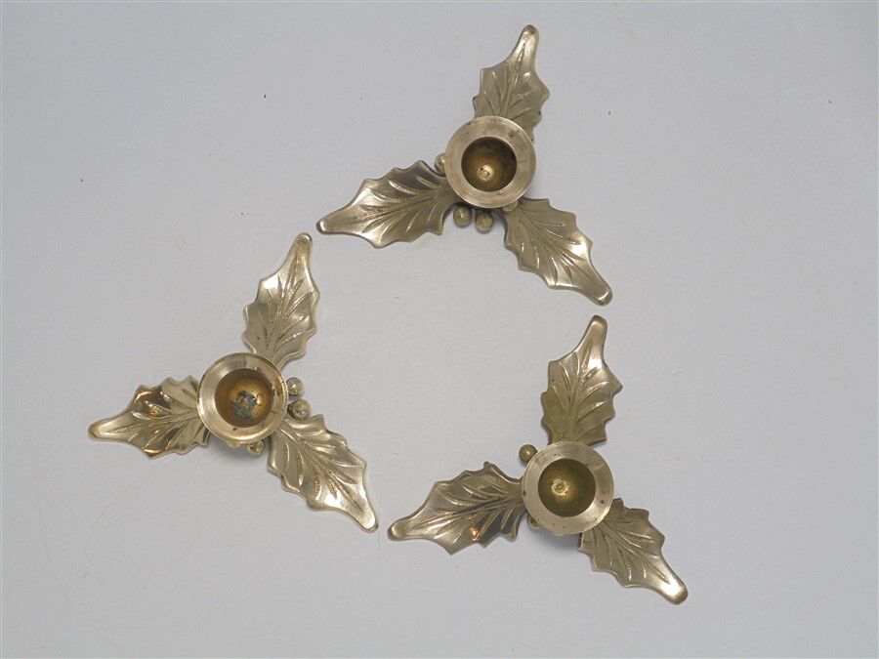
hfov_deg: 38.9
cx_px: 440
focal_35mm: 49
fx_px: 1244
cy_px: 330
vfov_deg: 29.7
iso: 100
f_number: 4.8
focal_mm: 8.9
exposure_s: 1/30
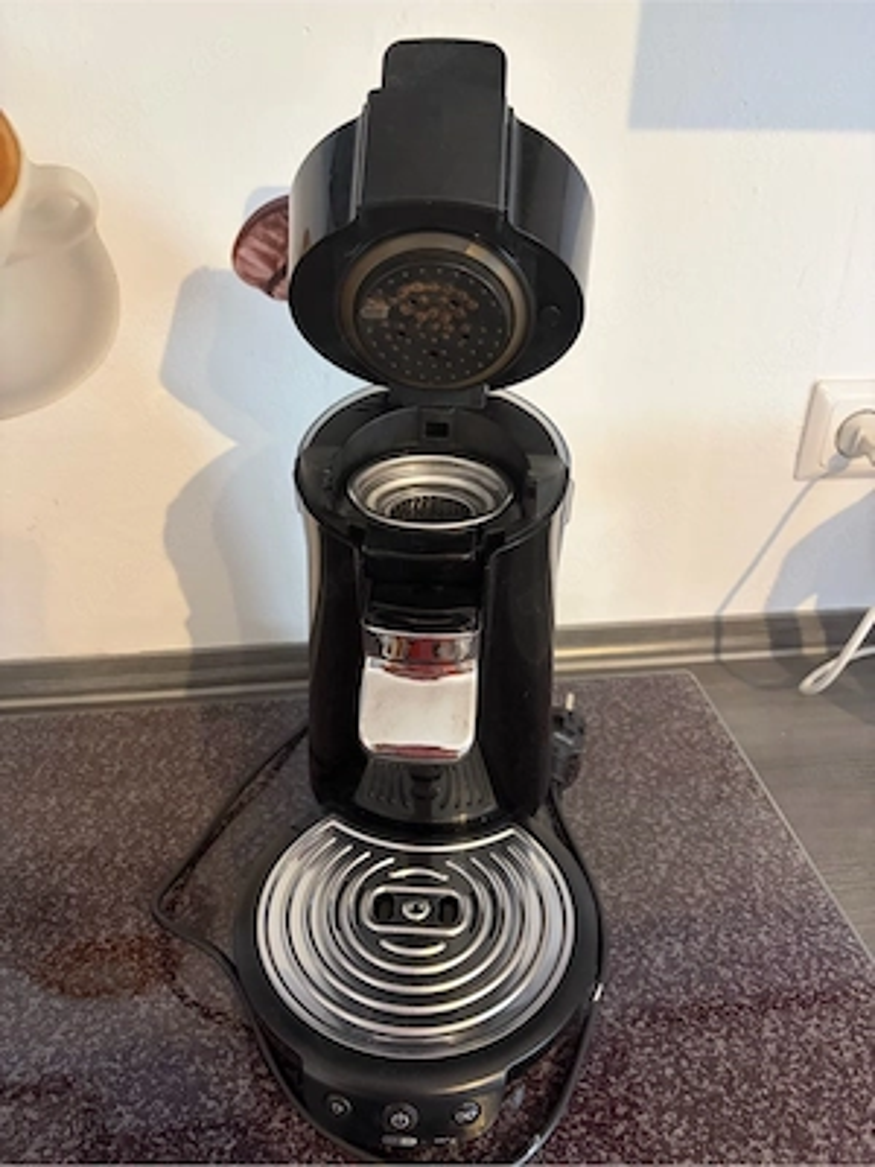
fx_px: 876
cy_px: 584
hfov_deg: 53.1
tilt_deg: -30.1
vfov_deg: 67.3
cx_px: 438
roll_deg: -1.3
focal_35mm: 26
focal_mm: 5.96
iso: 500
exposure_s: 1/50
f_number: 1.6
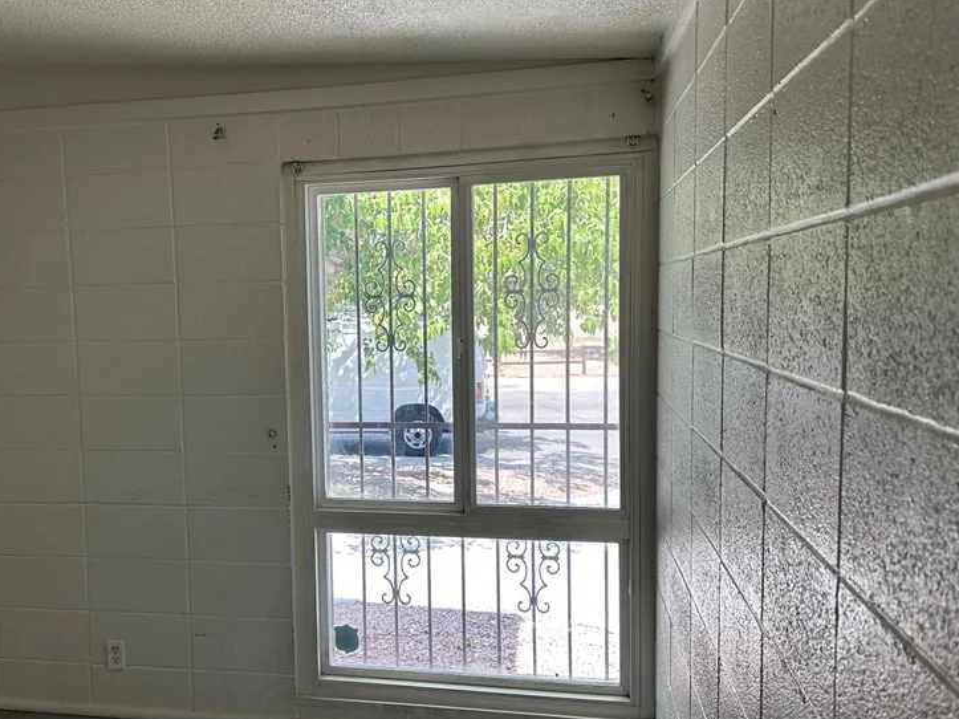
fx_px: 942
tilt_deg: -3.9
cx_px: 312
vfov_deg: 41.7
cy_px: 399
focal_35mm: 34
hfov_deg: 52.8
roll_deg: +1.1
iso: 64
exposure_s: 1/144
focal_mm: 6.86
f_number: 1.78
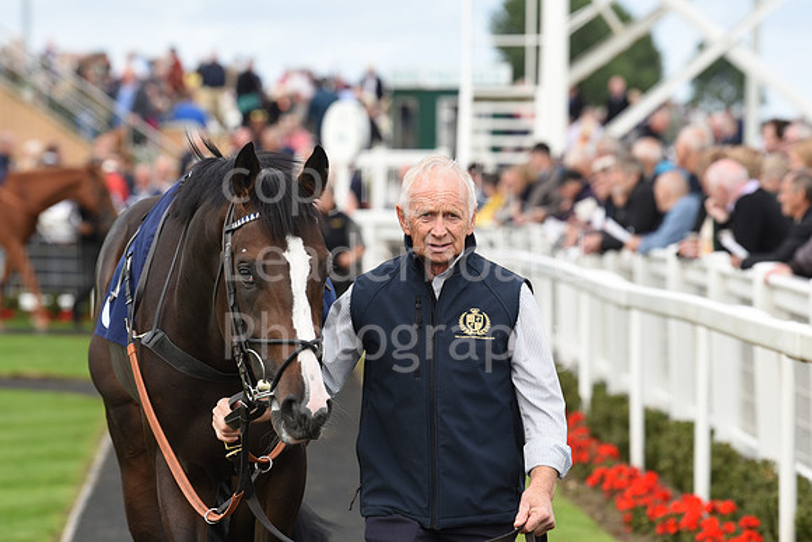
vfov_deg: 6.9
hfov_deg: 10.3
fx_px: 4512
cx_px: 406
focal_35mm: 200
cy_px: 271
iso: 500
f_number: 5.6
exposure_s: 1/1000
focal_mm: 200
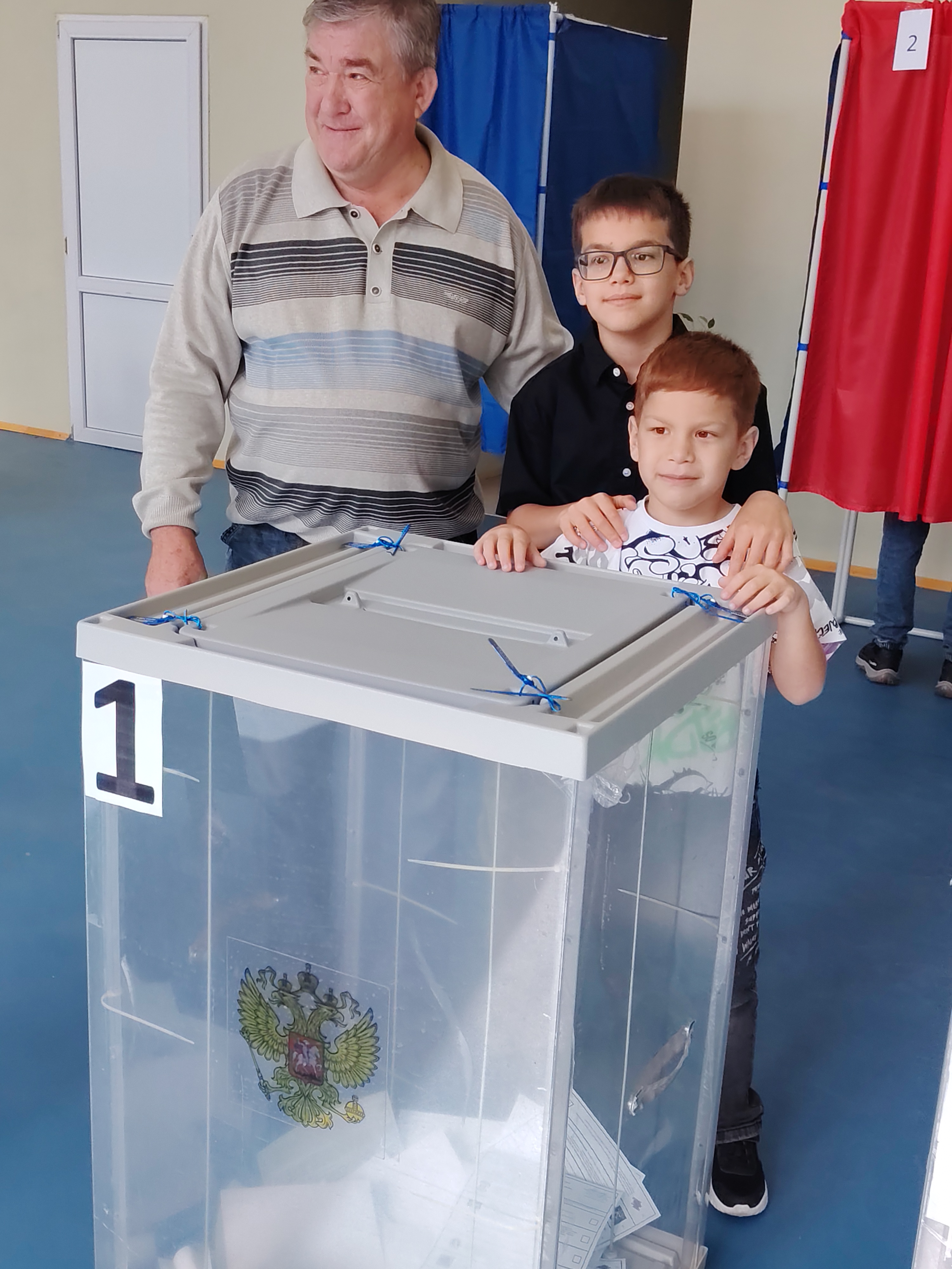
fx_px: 1503
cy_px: 634
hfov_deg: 35.1
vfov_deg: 45.8
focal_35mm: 41
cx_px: 476
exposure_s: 1/400
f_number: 1.75
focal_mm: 5.25
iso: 703
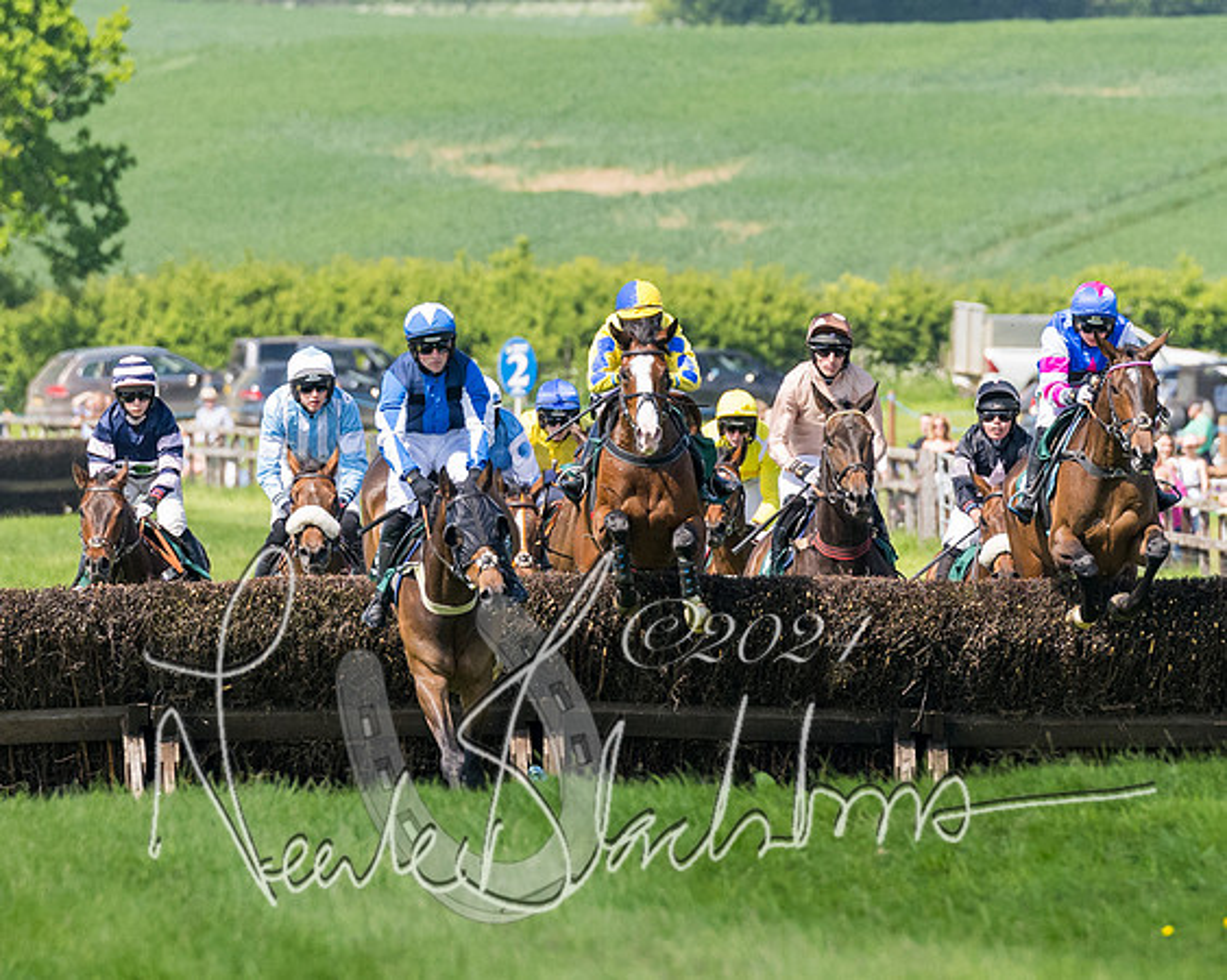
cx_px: 650
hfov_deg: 3.2
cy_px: 355
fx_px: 22060
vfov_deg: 2.5
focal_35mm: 608
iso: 400
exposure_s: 1/2500
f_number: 4
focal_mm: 200
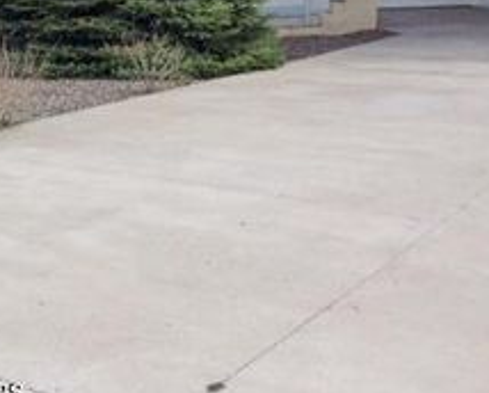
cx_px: -14
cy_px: 3
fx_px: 957
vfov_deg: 22.4
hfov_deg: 26.9
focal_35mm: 66
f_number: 2.2
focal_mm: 4.15
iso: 32
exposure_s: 1/1414
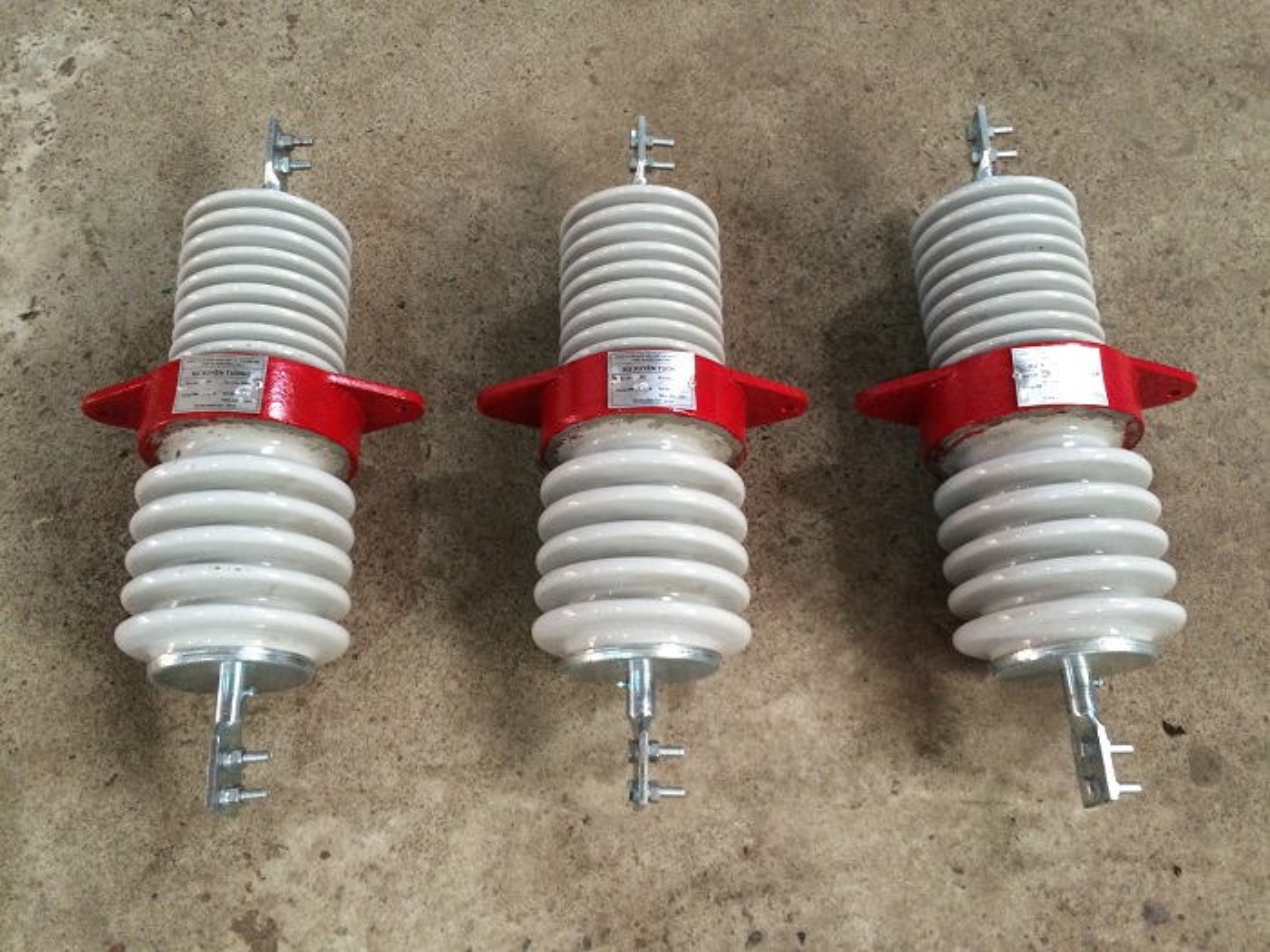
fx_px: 1064
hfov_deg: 61.7
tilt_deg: -65.9
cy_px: 476
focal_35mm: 29
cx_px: 635
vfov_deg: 48.2
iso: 250
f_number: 2.2
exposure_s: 1/30
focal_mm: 4.15
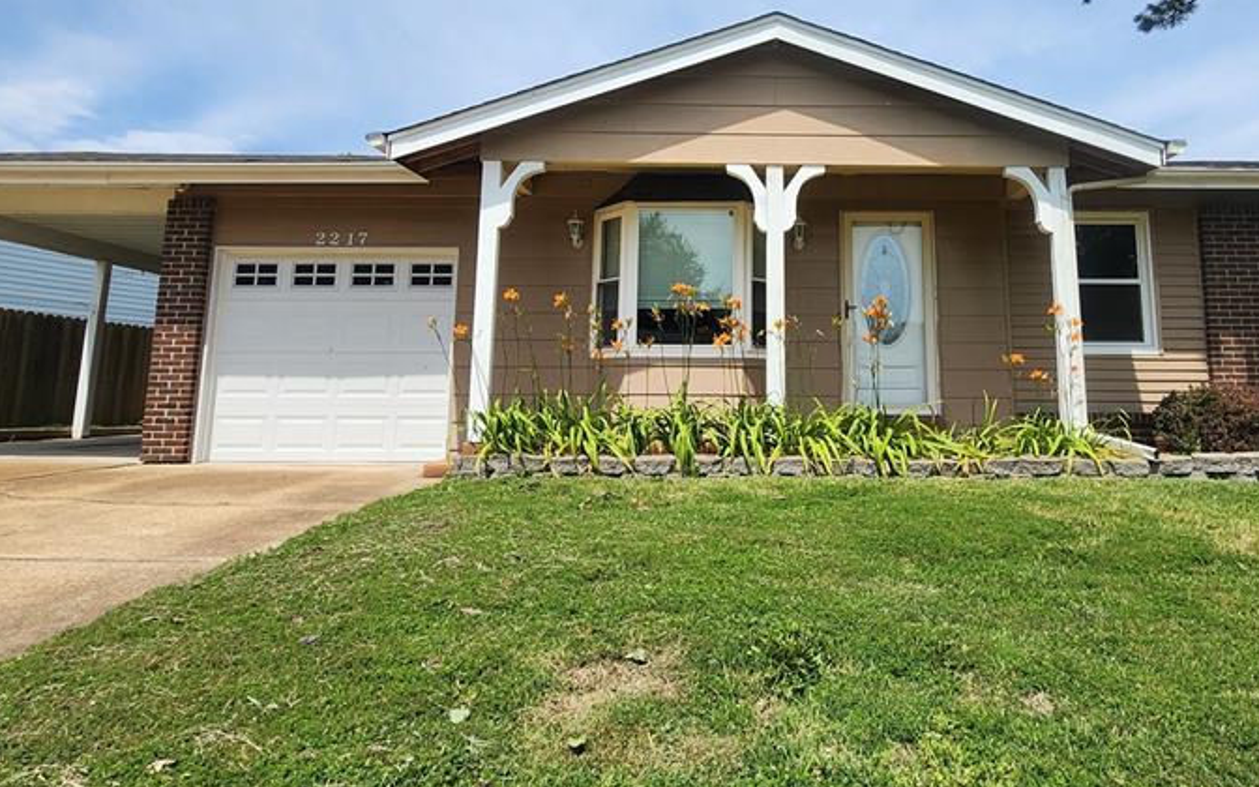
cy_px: 285
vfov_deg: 56.4
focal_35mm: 21
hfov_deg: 81.5
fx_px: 721
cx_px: 742
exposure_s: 1/2099
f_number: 2.2
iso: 50
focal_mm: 2.2
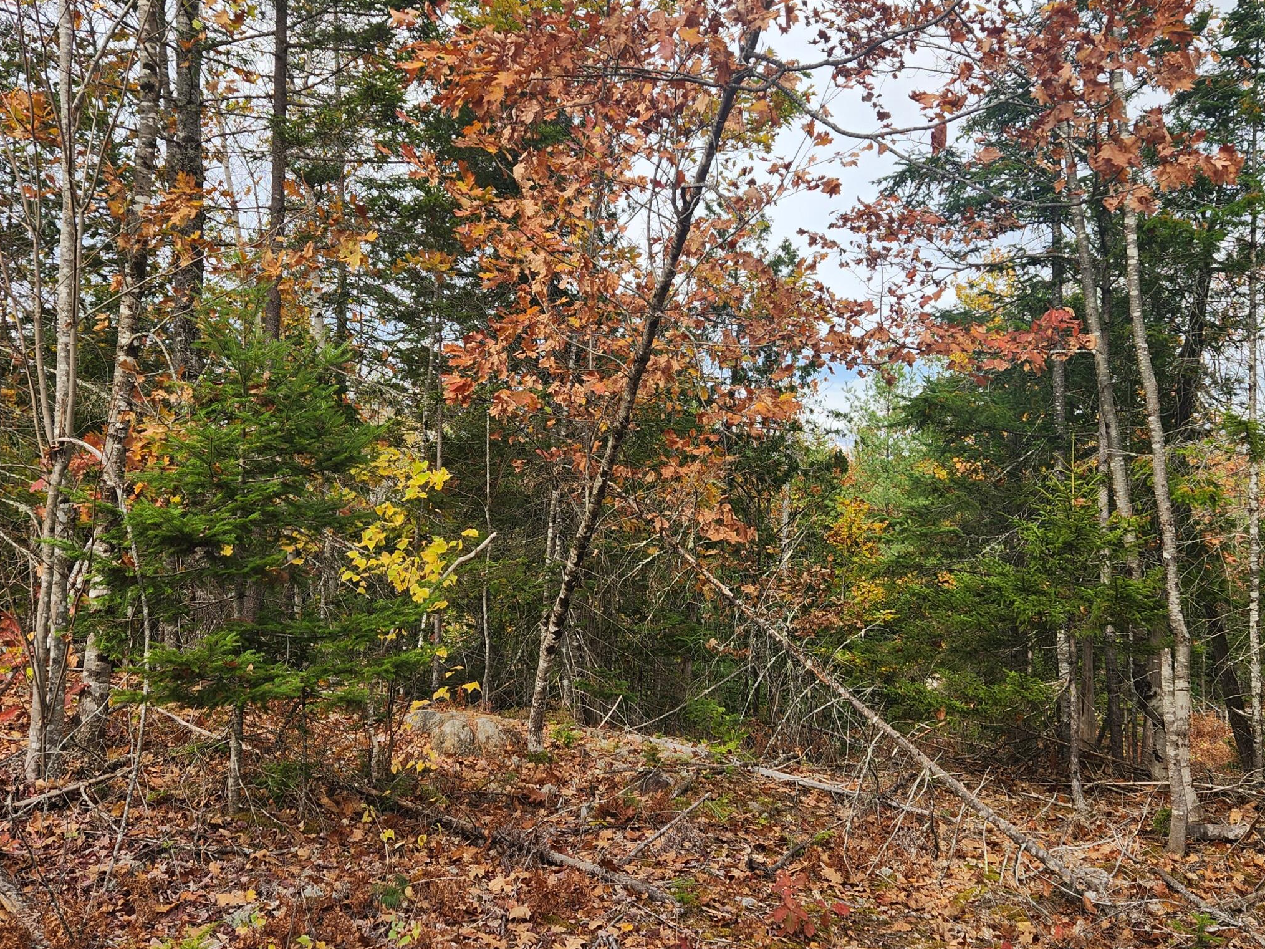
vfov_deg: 41.8
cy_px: 470
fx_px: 1243
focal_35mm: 34
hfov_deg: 53.9
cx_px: 672
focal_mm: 5.4
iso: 20
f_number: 1.8
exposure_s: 1/601
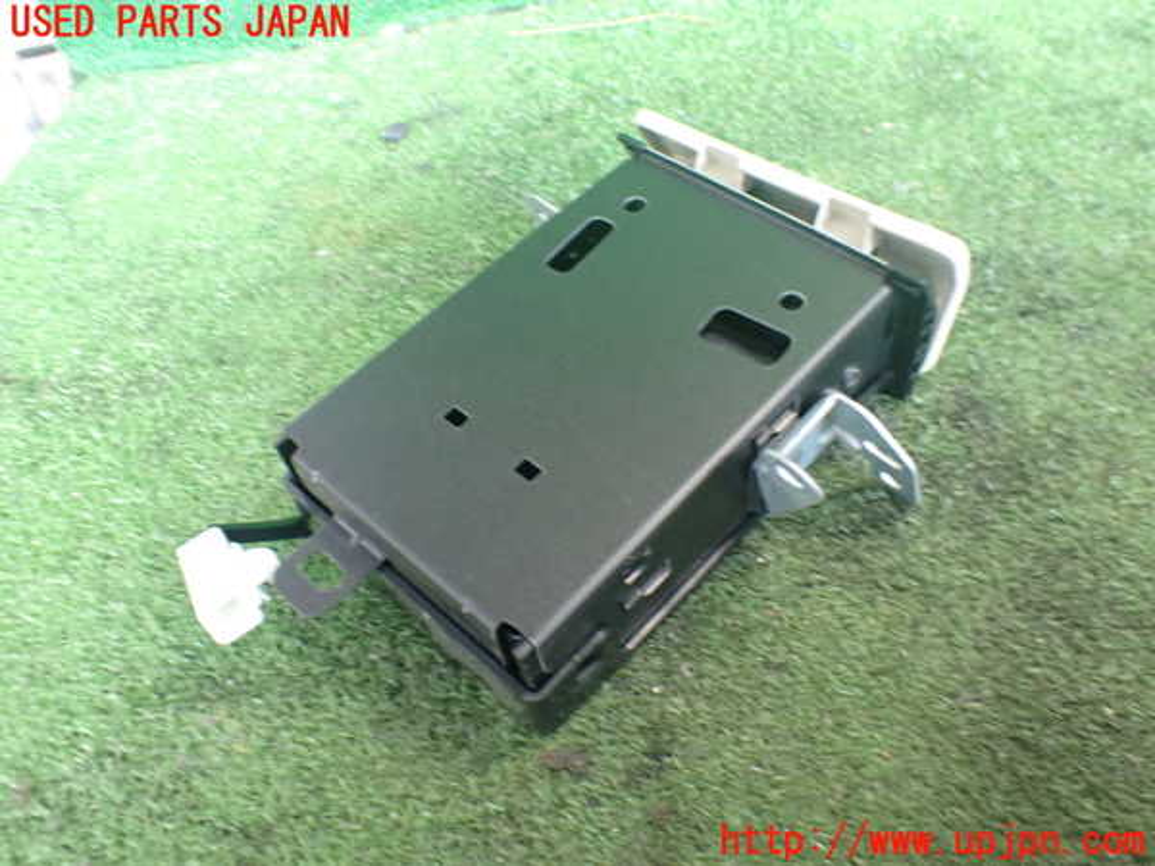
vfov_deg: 46.8
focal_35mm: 30
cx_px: 578
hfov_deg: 60.0
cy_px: 433
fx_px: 1001
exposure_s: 1/30
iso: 800
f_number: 2.3
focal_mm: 5.4
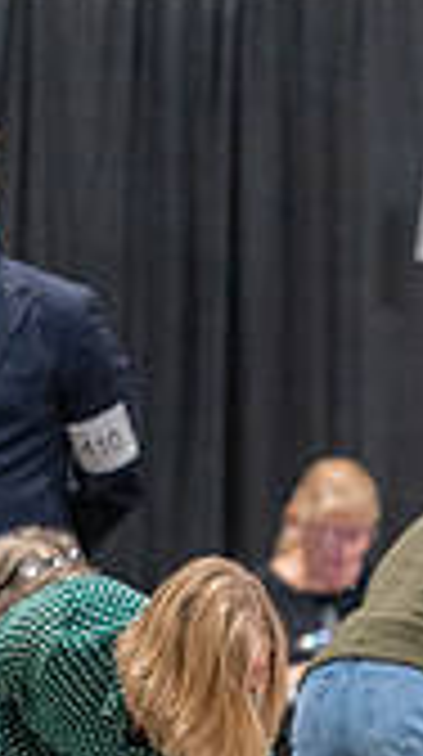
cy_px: 772
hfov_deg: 1.7
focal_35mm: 724
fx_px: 14495
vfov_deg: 3.0
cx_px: 558
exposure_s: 1/250
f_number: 2.8
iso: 6400
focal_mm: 200
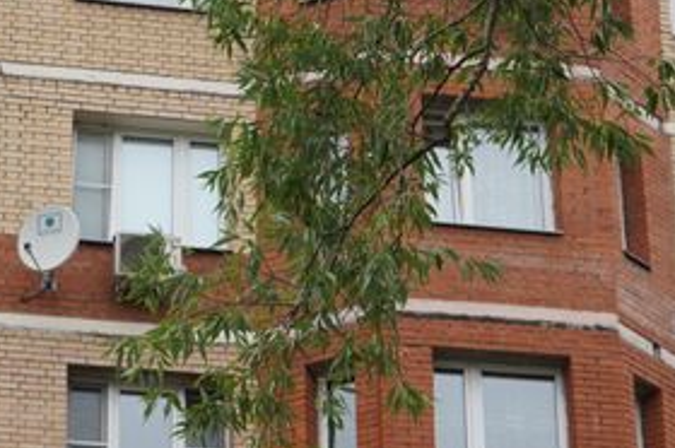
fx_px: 3277
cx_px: 346
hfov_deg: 11.8
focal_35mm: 175
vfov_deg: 7.8
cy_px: 5
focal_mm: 70
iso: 400
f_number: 5.6
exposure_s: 1/160
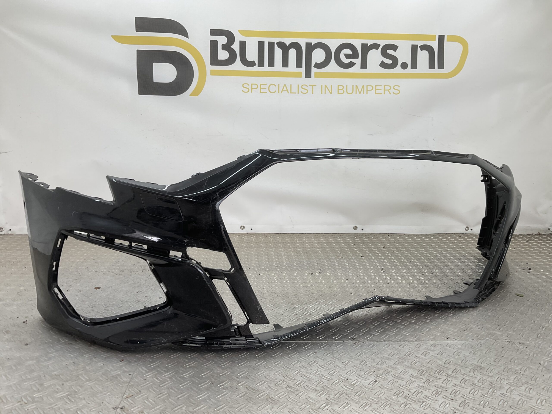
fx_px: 462
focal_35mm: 29
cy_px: 207
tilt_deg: -9.7
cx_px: 276
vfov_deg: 48.2
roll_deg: -1.8
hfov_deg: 61.7
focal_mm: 3
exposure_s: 1/117
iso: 16
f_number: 1.8
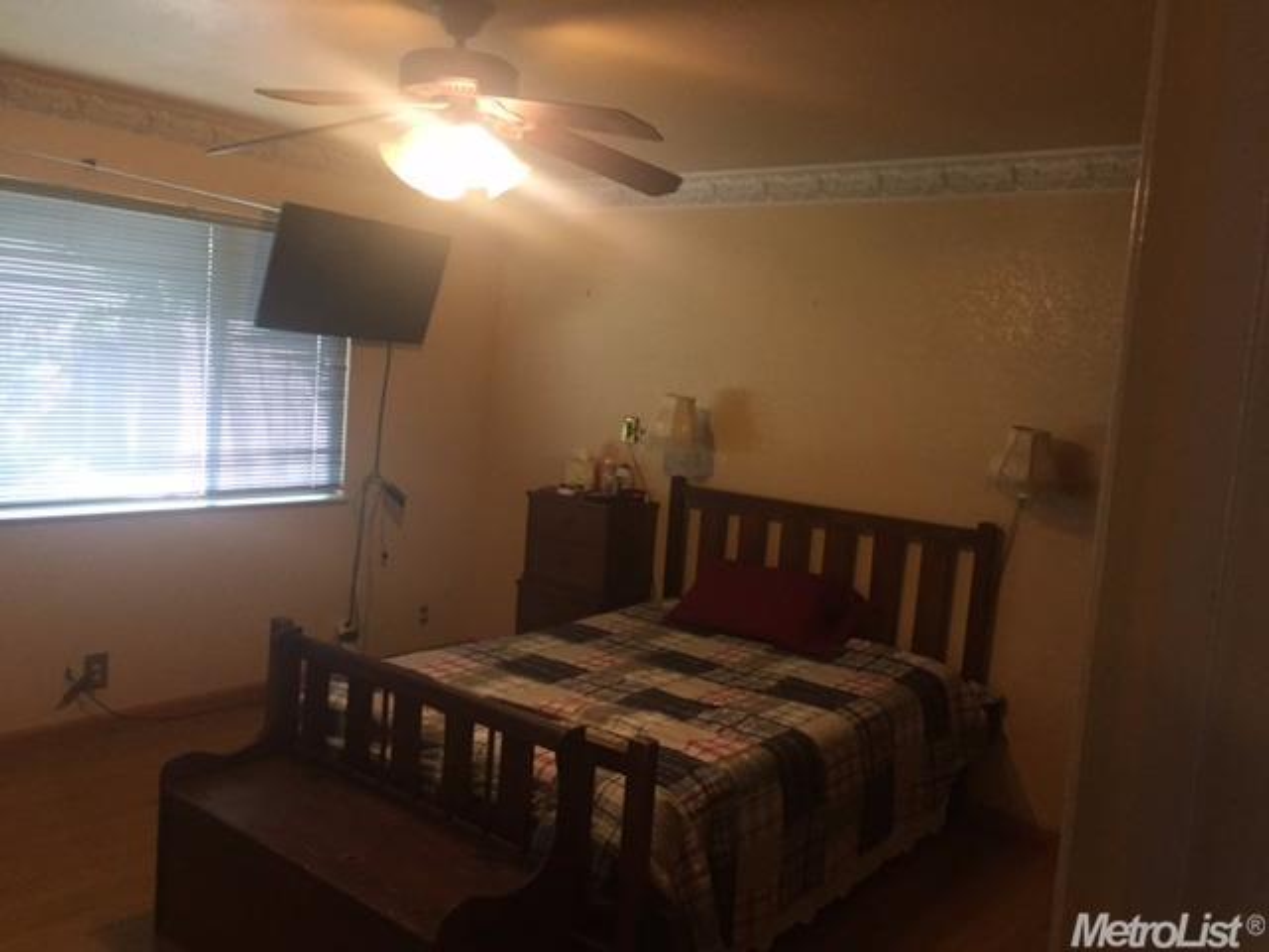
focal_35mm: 29
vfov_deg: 48.2
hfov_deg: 61.7
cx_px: 634
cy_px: 476
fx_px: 1063
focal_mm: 4.15
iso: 250
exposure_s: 1/30
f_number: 2.2
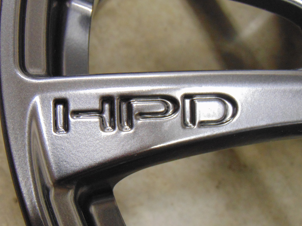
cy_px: 116
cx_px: 144
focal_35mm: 54
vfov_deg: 27.0
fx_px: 471
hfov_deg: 35.6
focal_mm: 9
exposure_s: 1/25
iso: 400
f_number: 3.5
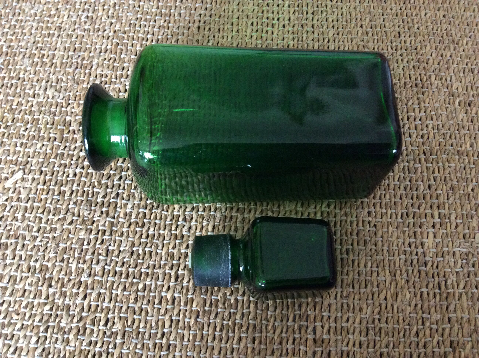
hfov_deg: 56.9
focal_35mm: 32
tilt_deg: -67.0
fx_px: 442
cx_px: 240
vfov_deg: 44.1
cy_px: 179
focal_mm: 3.3
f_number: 2.4
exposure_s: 1/25
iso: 320
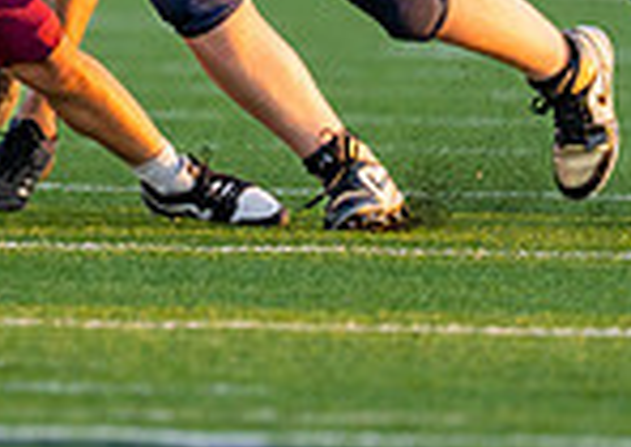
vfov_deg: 1.4
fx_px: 18560
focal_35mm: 1038
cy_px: -221
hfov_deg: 1.9
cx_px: -38
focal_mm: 200
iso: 640
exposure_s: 1/1250
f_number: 2.8
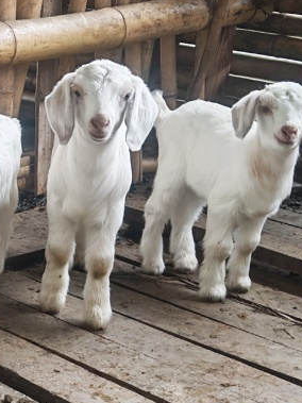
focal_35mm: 93
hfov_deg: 15.1
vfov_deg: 21.1
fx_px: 1082
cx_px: -94
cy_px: 246
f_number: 1.9
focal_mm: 6.67
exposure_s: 1/380
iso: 800
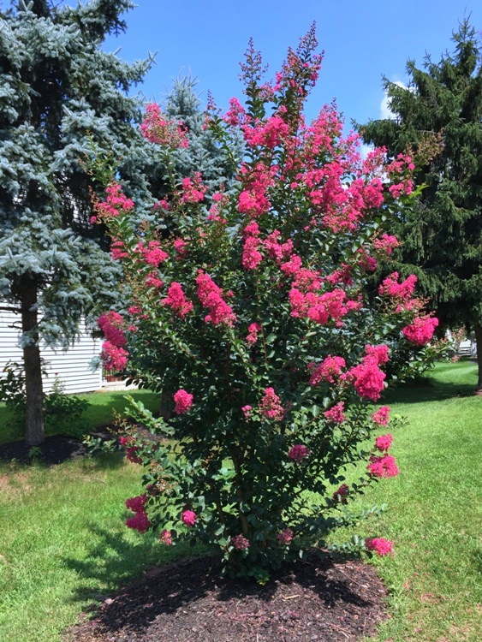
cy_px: 321
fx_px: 538
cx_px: 241
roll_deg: -0.9
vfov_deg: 61.6
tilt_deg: +2.8
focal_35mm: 29
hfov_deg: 48.3
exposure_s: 1/824
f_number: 2.2
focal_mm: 4.15
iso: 32
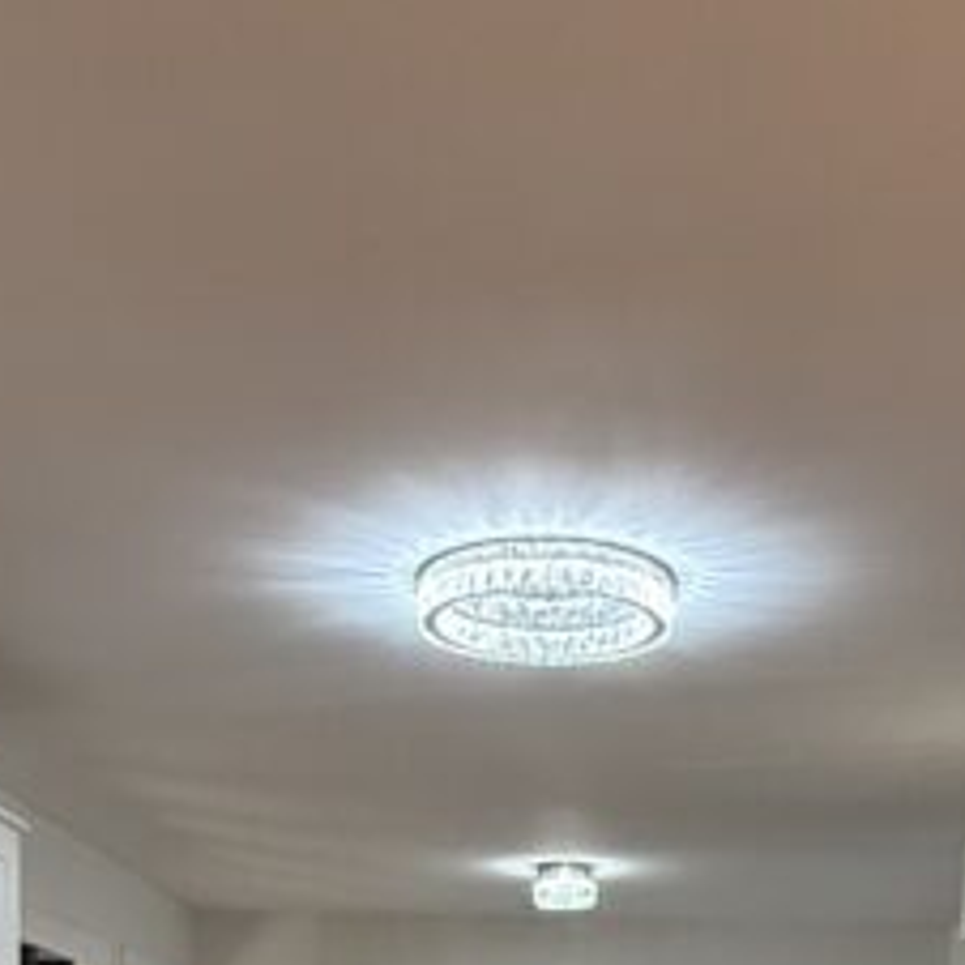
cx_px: 482
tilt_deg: -7.9
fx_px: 1766
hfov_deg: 30.6
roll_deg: -2.5
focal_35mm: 56
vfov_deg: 24.3
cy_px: 1422
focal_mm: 2.22
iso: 320
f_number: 2.2
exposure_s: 1/120
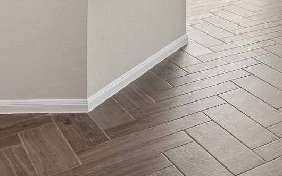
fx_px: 484
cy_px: -133
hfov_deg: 22.7
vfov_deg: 17.2
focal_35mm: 63
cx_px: 475
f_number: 9
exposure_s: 1/20
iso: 100
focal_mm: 16
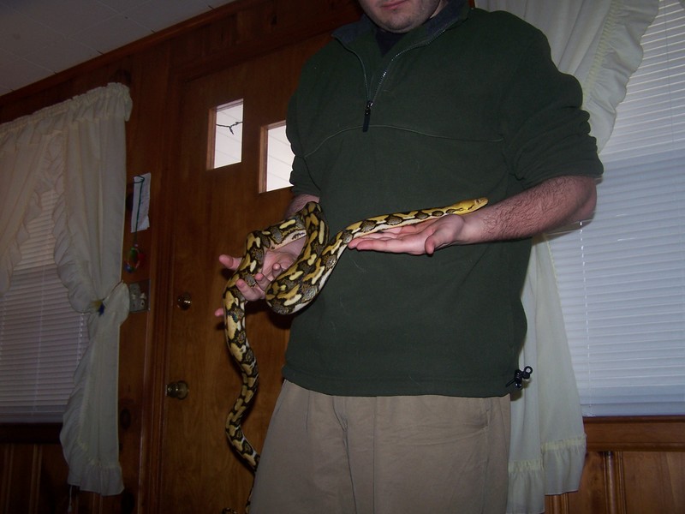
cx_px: 342
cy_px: 257
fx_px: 752
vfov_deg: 37.7
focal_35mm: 38
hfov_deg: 49.0
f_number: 2.8
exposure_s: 1/60
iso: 80
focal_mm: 6.3
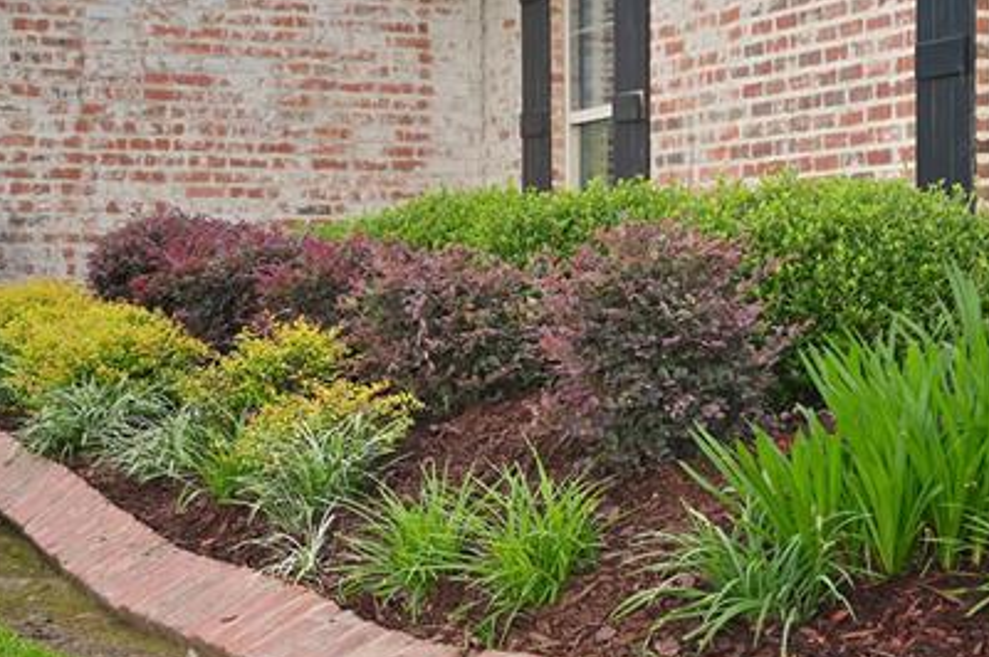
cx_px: 739
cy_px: 268
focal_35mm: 80
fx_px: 2196
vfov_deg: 17.0
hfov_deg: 25.1
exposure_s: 1/60
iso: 125
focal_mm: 50
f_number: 6.3
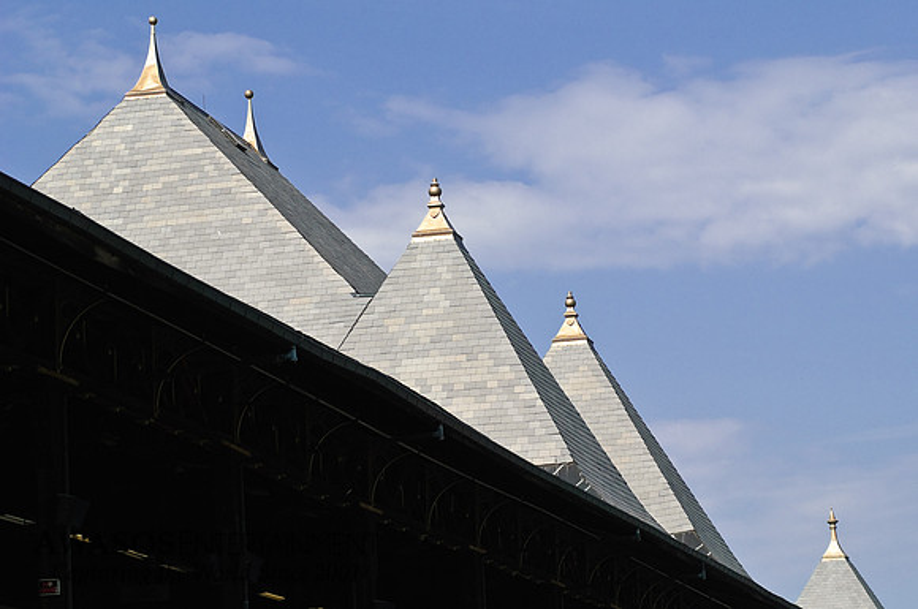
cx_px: 459
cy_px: 304
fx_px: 3056
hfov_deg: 17.1
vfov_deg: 11.4
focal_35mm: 120
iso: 400
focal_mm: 80
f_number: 5.6
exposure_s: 1/3200
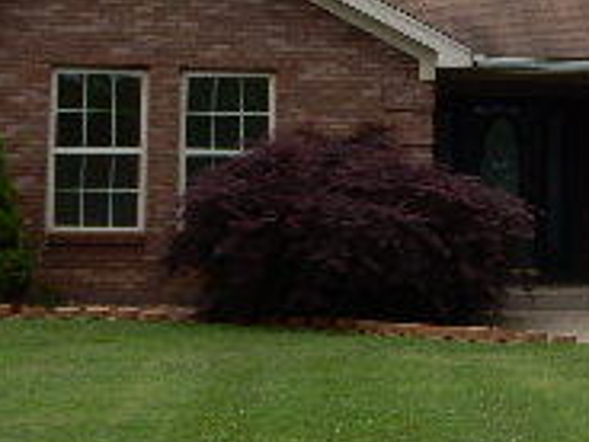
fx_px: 2127
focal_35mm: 125
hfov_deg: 14.9
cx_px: 813
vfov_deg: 11.8
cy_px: 74
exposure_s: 1/1000
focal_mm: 6.4
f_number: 4
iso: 125
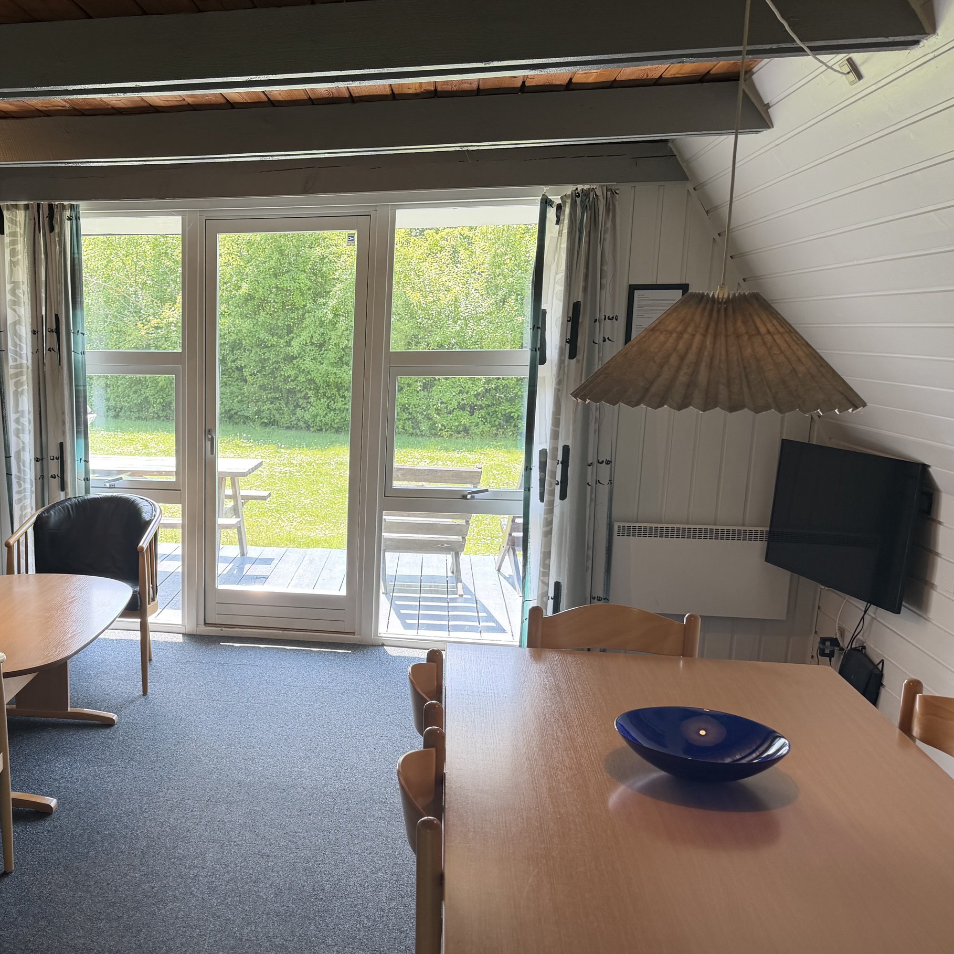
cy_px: 534
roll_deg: +0.0
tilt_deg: -8.7
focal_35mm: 35
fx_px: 1091
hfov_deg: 44.6
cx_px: 175
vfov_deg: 47.1
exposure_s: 1/170
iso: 80
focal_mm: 6.76
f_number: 1.78
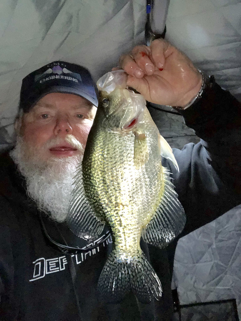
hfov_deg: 44.2
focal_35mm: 32
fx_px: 297
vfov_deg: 56.8
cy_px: 160
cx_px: 120
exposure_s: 1/18
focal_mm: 2.87
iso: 640
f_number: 2.2
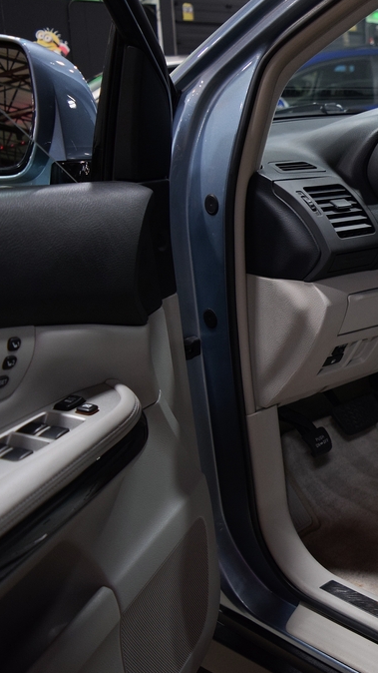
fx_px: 766
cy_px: 334
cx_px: 508
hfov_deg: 23.9
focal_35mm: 43
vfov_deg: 47.4
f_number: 3.5
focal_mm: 18
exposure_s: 1/60
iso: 1100
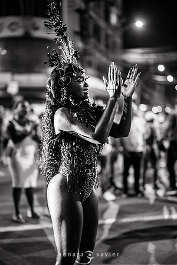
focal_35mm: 50
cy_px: 132
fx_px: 369
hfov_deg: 27.0
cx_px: 88
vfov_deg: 39.6
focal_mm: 50
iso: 2000
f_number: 1.2
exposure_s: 1/320
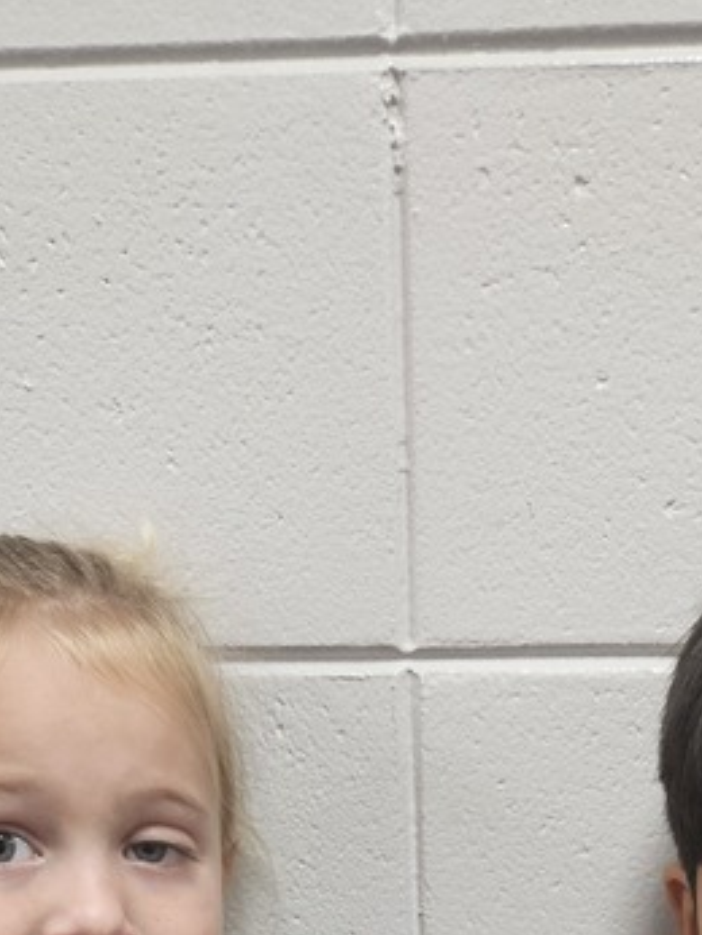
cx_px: 502
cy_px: 1332
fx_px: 1836
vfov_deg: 23.7
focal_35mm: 68
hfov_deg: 21.5
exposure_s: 1/120
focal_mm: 5.4
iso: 400
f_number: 1.8
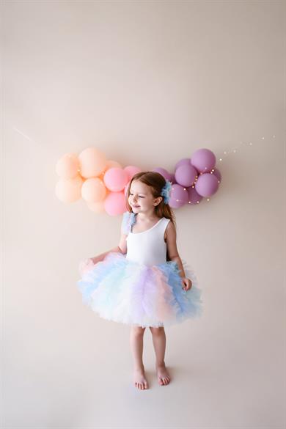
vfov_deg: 54.4
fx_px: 417
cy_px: 214
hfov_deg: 37.9
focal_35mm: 35
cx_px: 143
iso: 80
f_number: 1.8
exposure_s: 1/320
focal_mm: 35
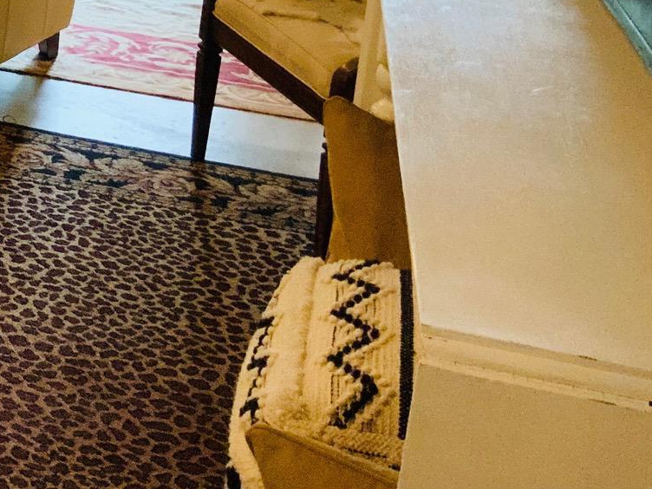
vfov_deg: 17.5
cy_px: -147
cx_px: -215
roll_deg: -1.3
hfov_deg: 22.0
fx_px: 1488
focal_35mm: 79
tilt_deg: -13.2
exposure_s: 1/60
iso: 250
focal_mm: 3
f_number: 1.8
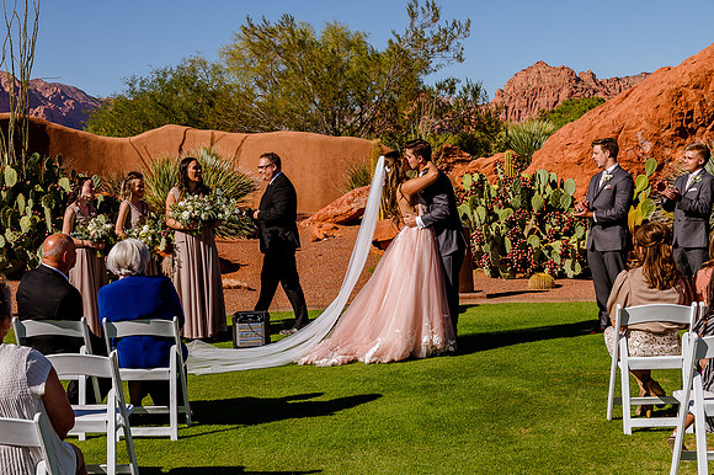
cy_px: 230
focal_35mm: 54
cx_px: 296
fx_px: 1067
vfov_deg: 25.1
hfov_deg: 36.9
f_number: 9
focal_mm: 46
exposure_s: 1/320
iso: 125
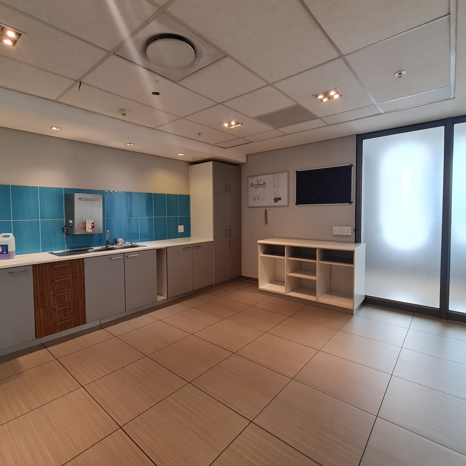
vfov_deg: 87.4
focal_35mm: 16
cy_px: 223
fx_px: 244
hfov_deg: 87.0
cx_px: 205
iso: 200
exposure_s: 1/50
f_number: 2.2
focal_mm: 2.2
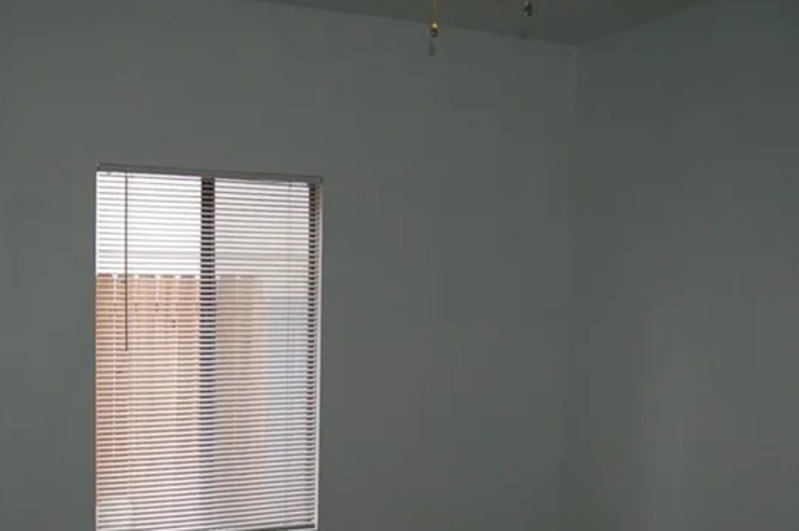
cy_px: 357
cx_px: 269
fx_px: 931
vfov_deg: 31.5
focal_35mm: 42
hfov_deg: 45.8
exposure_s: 1/250
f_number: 3.5
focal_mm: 18
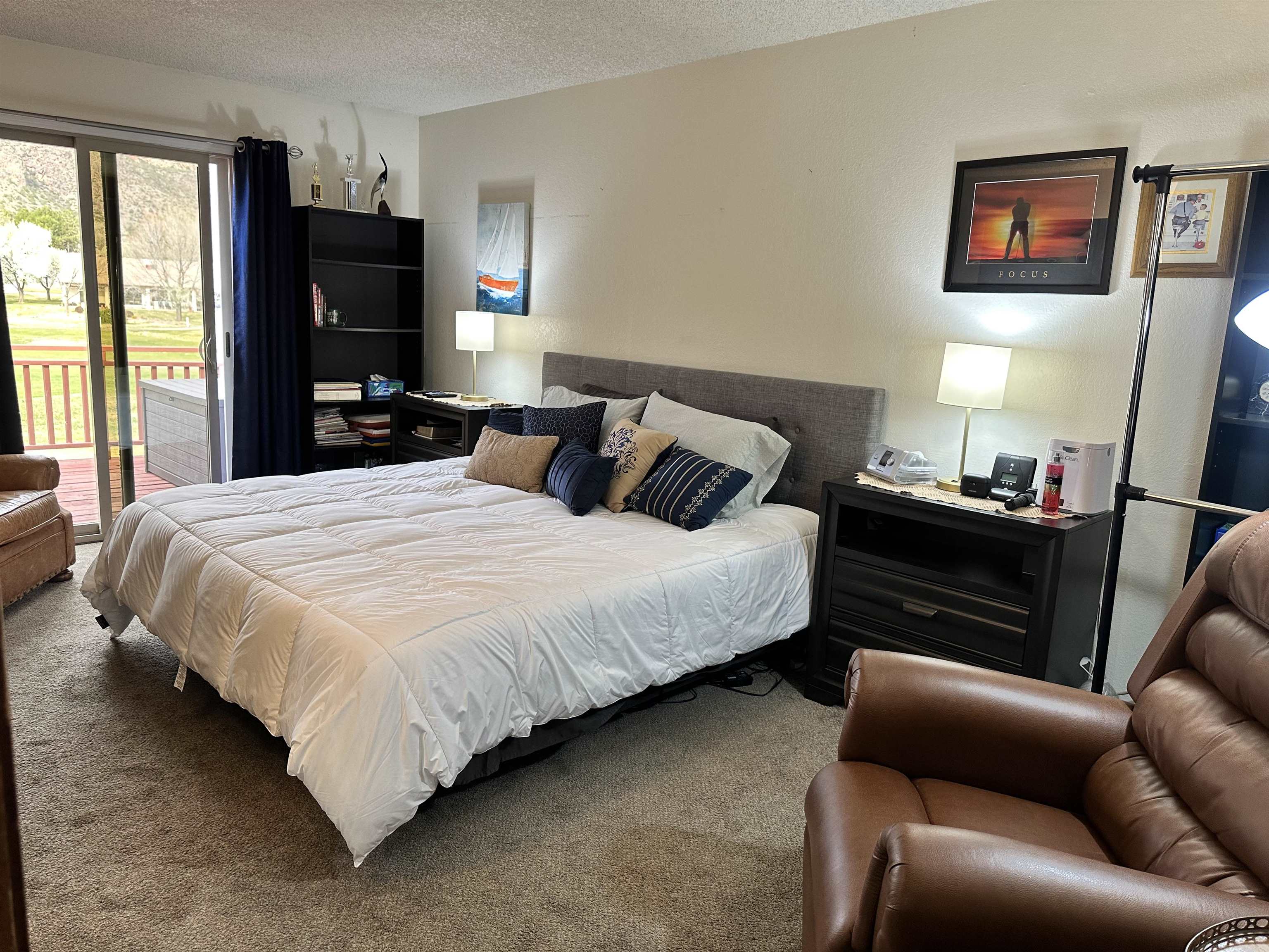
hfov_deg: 71.6
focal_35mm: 24
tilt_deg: -10.6
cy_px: 476
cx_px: 634
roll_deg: -3.0
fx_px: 880
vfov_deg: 56.8
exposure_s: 1/60
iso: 160
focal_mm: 6.86
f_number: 1.78
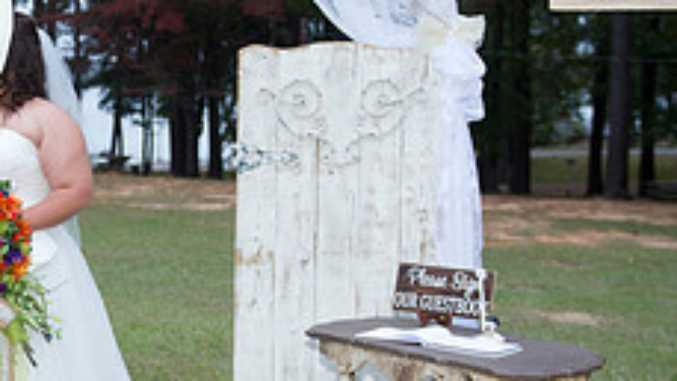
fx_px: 1526
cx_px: 115
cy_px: 192
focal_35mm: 85
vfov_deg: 14.2
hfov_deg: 24.5
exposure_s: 1/100
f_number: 2.8
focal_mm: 32
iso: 800
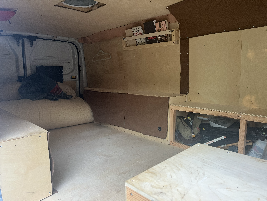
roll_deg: +1.6
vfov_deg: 53.1
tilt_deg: -6.5
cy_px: 100
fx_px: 201
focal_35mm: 26
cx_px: 134
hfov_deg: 67.3
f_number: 1.6
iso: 125
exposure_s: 1/60
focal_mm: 5.1
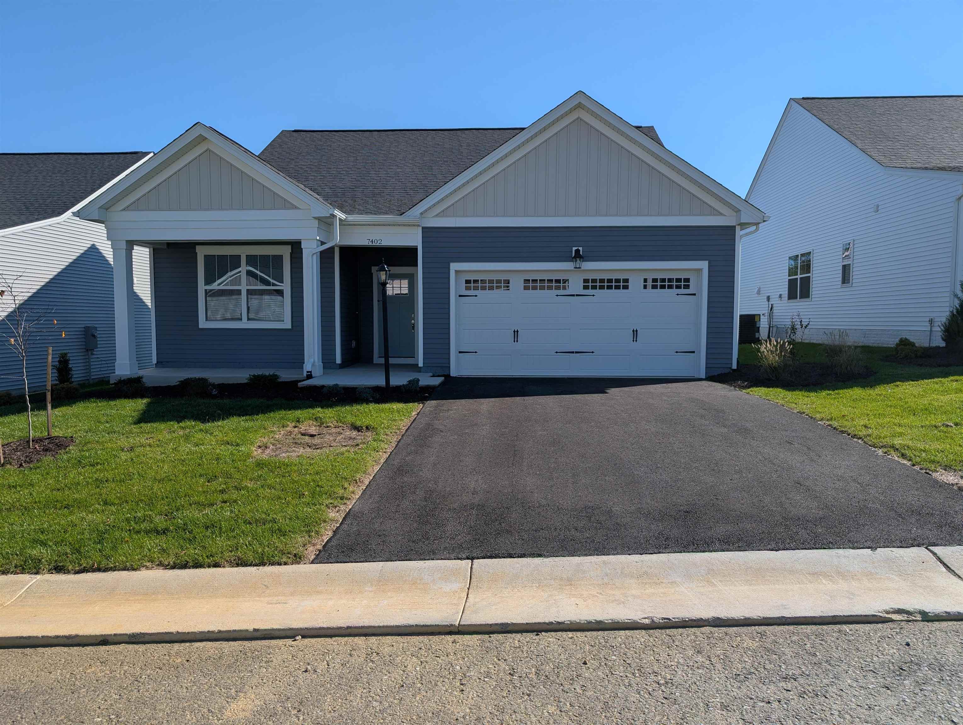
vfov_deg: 56.9
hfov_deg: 71.5
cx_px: 482
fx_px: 669
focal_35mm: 24
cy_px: 362
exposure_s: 1/1484
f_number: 1.68
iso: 21
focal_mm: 6.9
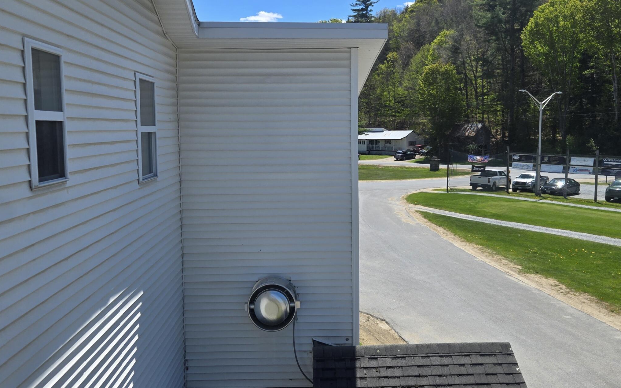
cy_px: 178
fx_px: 609
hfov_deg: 54.0
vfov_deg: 35.3
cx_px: 320
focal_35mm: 36
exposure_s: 1/2921
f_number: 1.8
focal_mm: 5.4
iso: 40
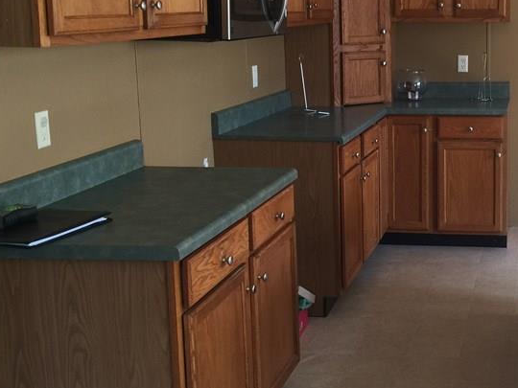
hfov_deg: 33.6
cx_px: 437
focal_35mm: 55
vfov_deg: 26.5
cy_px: 157
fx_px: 823
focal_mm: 4.15
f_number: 2.2
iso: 32
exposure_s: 1/30
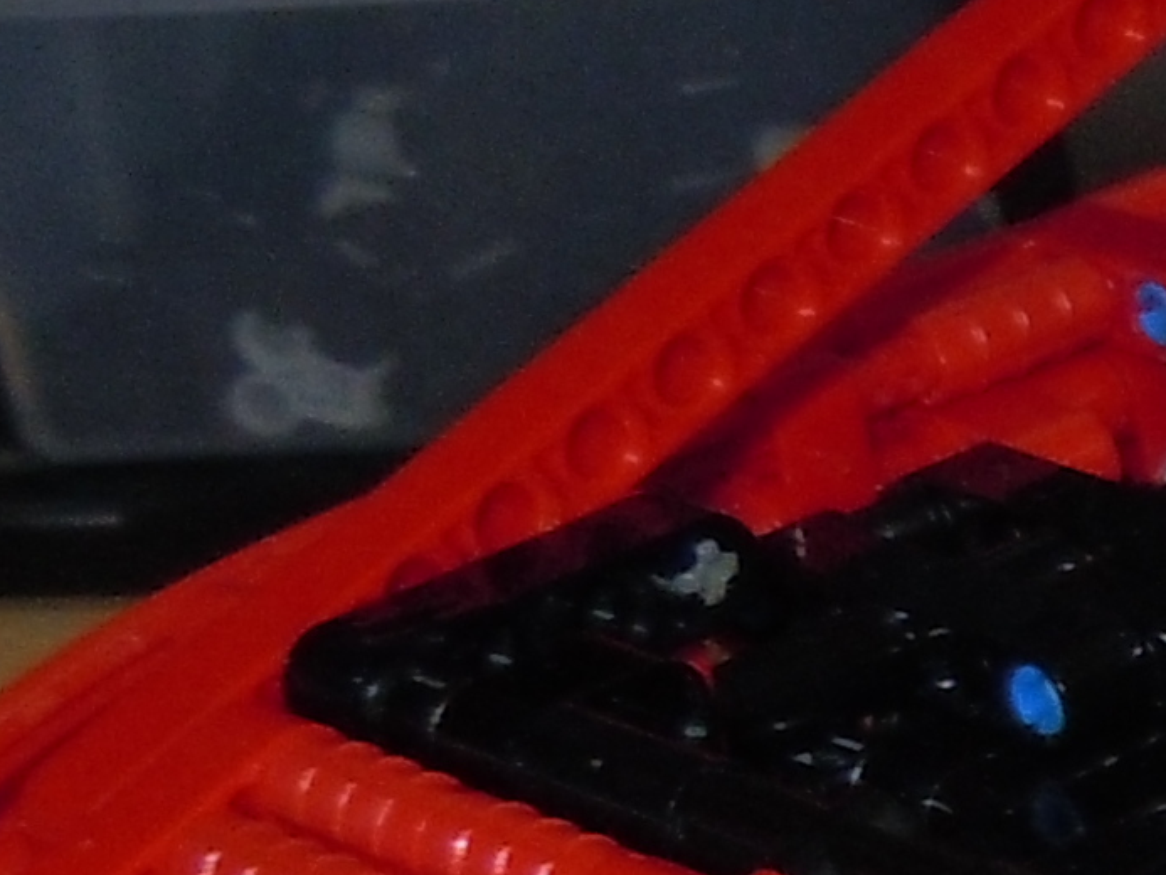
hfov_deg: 10.0
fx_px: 6300
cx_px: 2081
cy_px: 956
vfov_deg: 7.9
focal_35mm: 187
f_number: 3.5
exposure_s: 1/30
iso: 200
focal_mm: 5.4
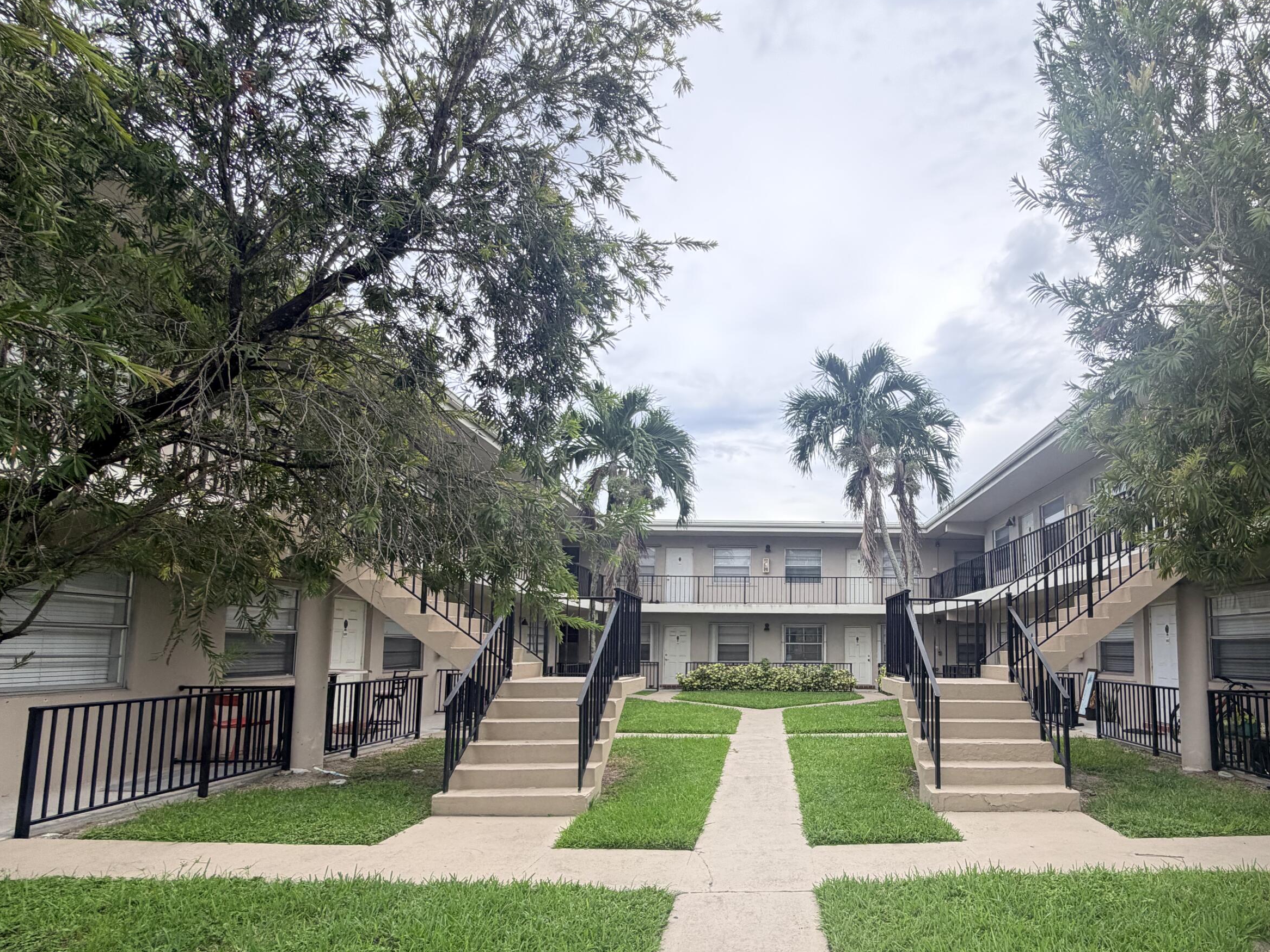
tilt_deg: +4.4
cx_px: 798
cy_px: 596
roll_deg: -0.1
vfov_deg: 70.4
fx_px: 660
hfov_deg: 85.9
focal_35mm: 18
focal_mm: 2.22
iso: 40
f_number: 2.2
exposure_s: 1/502
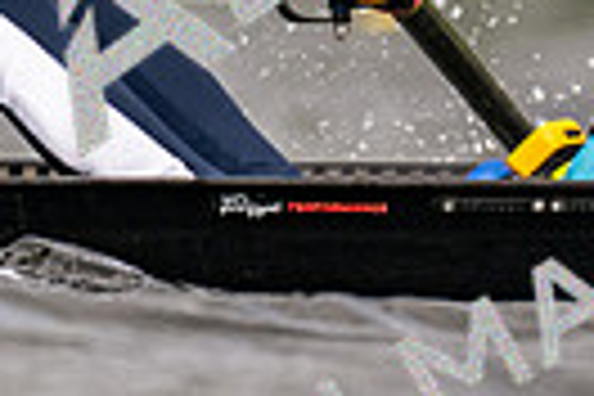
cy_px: -270
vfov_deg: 0.3
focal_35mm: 3953
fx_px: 65219
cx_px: -333
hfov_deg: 0.5
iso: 450
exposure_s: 1/2500
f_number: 4
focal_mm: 600
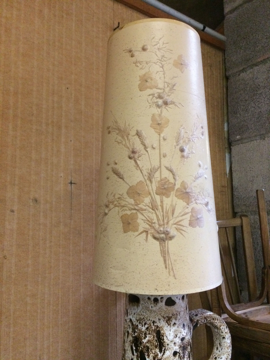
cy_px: 180
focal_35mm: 29
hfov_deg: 48.2
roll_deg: +1.6
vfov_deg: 61.7
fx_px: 302
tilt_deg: +7.7
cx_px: 135
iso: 320
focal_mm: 4.15
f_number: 2.2
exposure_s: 1/25
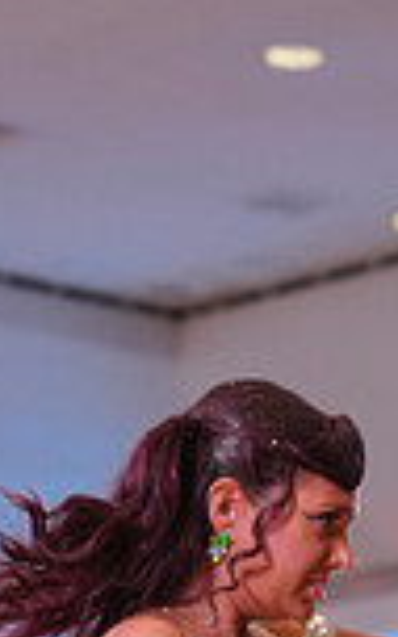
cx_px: 446
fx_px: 5415
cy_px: 1060
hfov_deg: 4.2
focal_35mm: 312
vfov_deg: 6.6
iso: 2000
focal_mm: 80
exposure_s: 1/320
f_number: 4
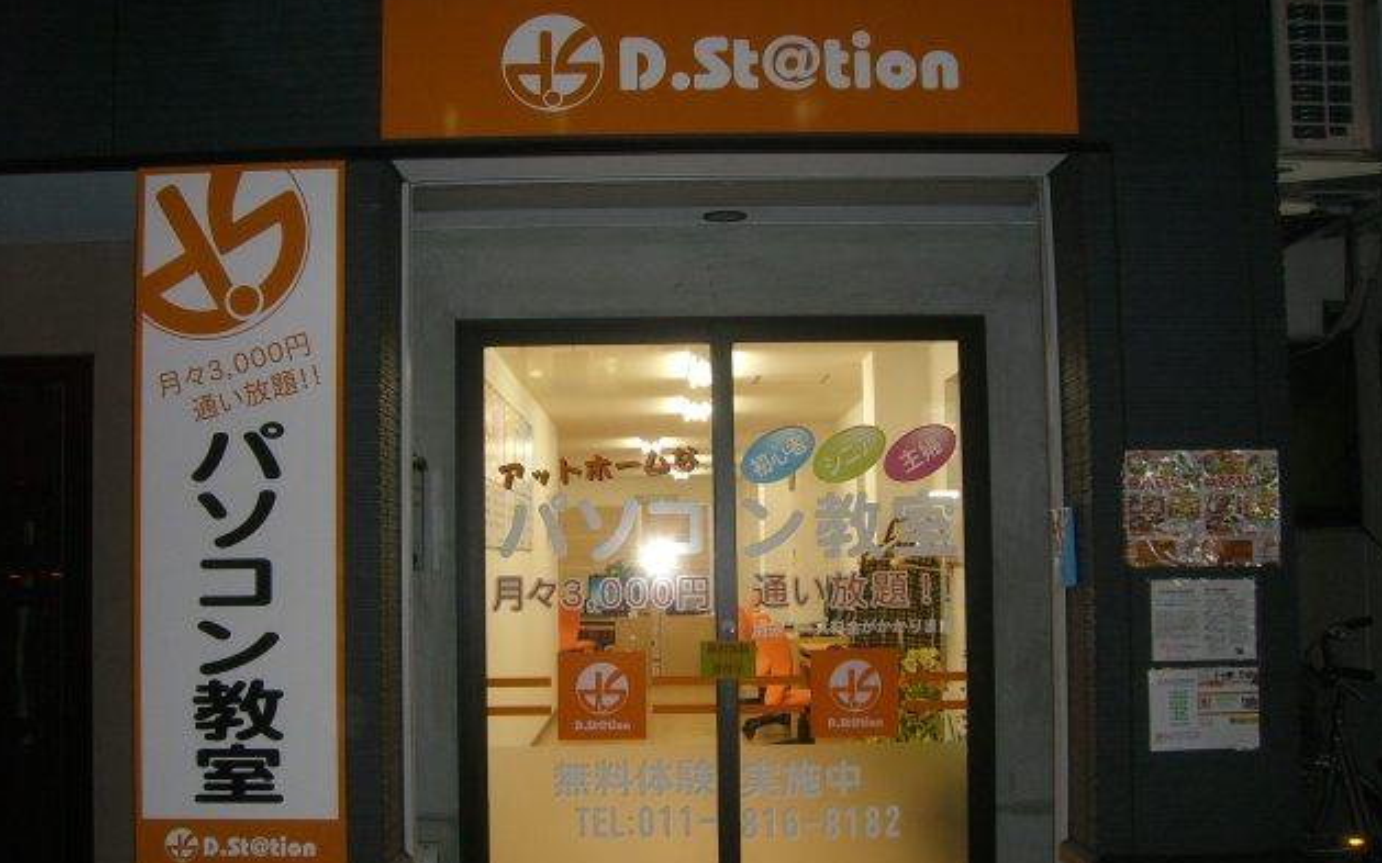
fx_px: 1544
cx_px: 692
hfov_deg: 48.2
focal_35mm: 41
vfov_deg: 31.2
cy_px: 457
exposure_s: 1/60
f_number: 2.7
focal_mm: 6.2
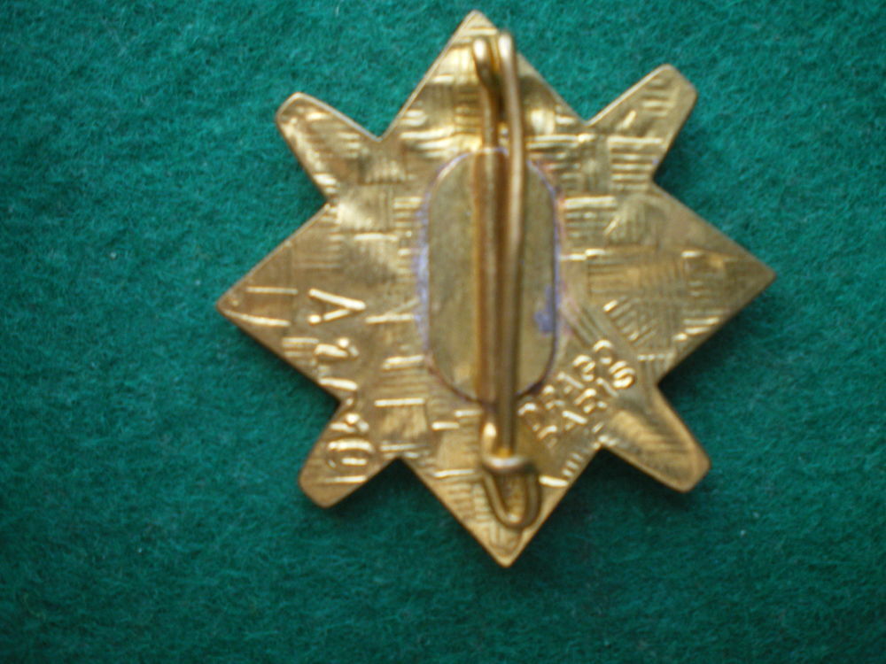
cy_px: 332
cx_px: 443
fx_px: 973
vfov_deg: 37.7
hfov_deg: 49.0
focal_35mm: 38
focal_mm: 6.3
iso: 160
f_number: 3.1
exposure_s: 1/50
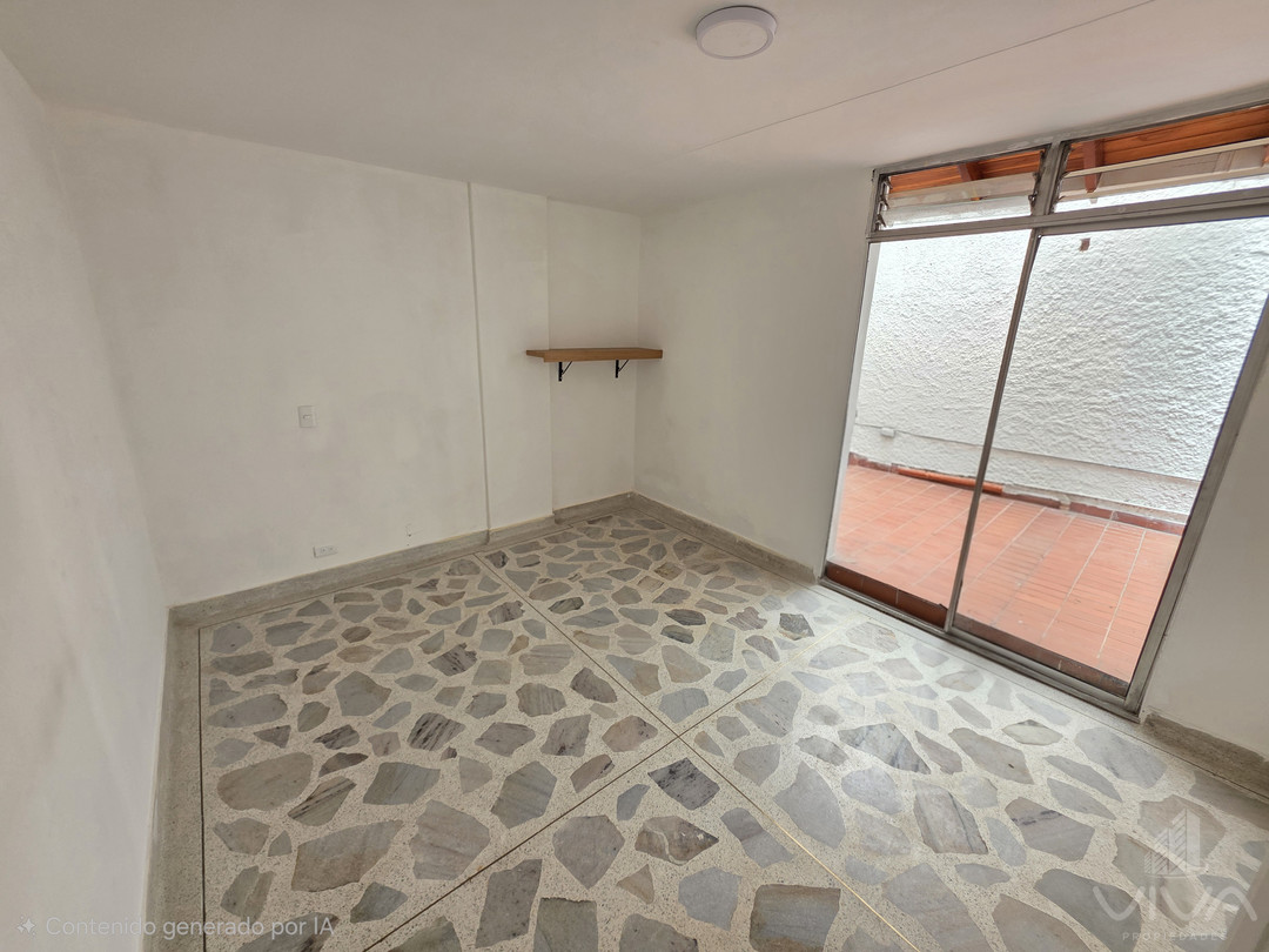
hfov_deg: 106.2
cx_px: 634
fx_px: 477
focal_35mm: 13
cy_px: 476
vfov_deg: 89.9
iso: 100
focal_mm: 2.2
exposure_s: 1/120
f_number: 1.9
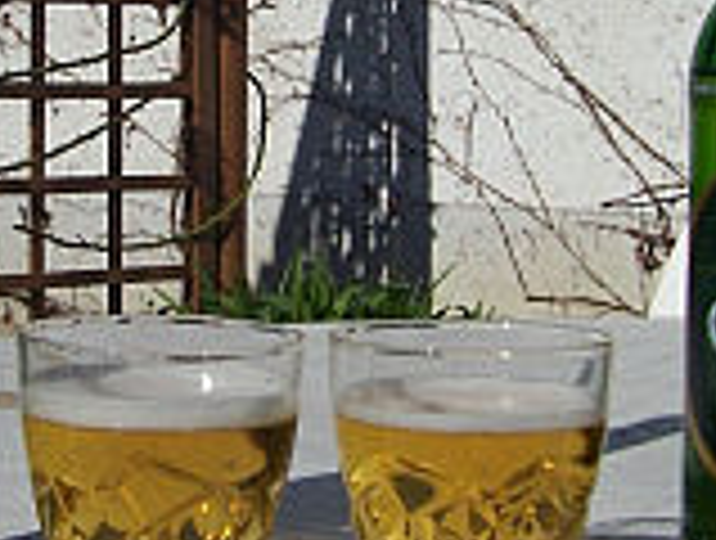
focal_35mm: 96
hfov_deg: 20.4
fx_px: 1990
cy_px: 94
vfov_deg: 15.3
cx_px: 270
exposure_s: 1/1000
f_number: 5.6
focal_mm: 5.6
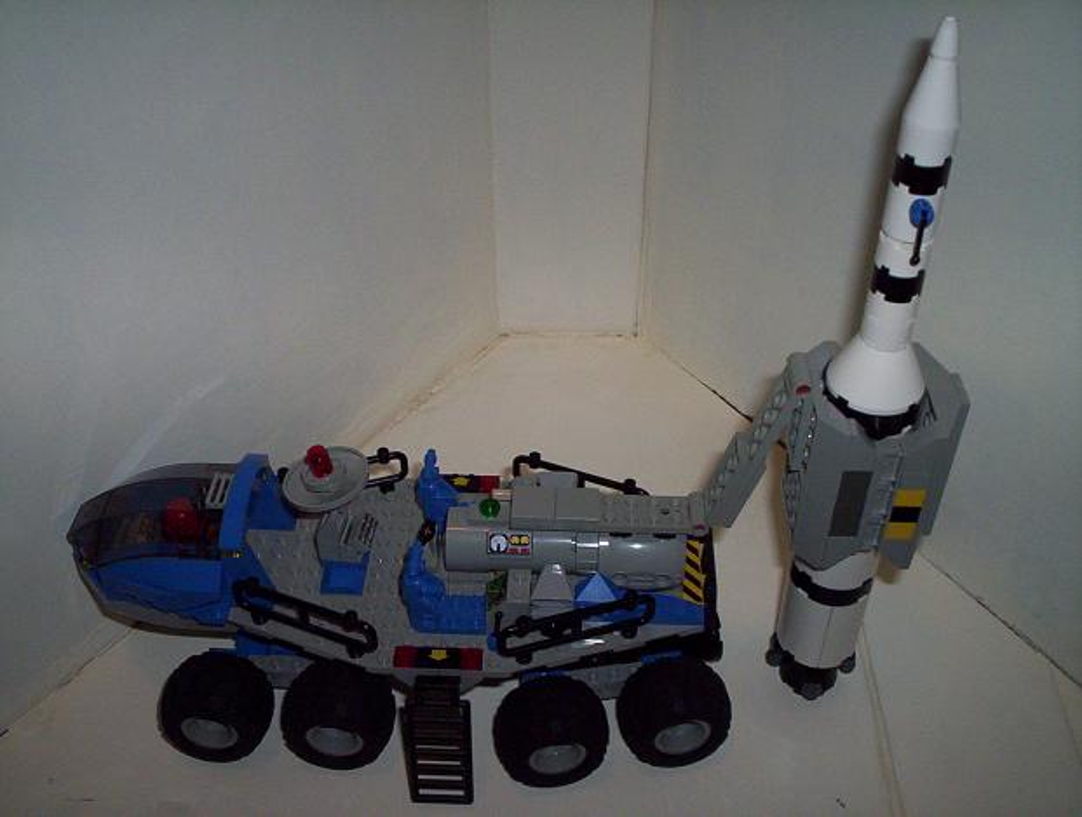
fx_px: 1191
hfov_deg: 48.9
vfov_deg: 37.9
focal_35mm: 38
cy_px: 408
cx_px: 541
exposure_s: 1/60
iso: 140
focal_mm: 4.99
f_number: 4.5
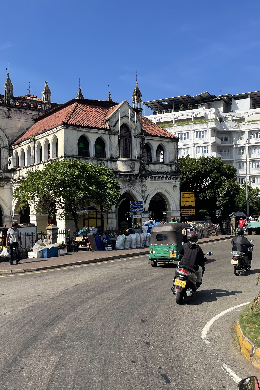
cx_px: 127
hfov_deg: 35.9
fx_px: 401
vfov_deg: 51.9
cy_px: 196
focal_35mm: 37
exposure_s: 1/3300
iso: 32
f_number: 1.6
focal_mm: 4.2
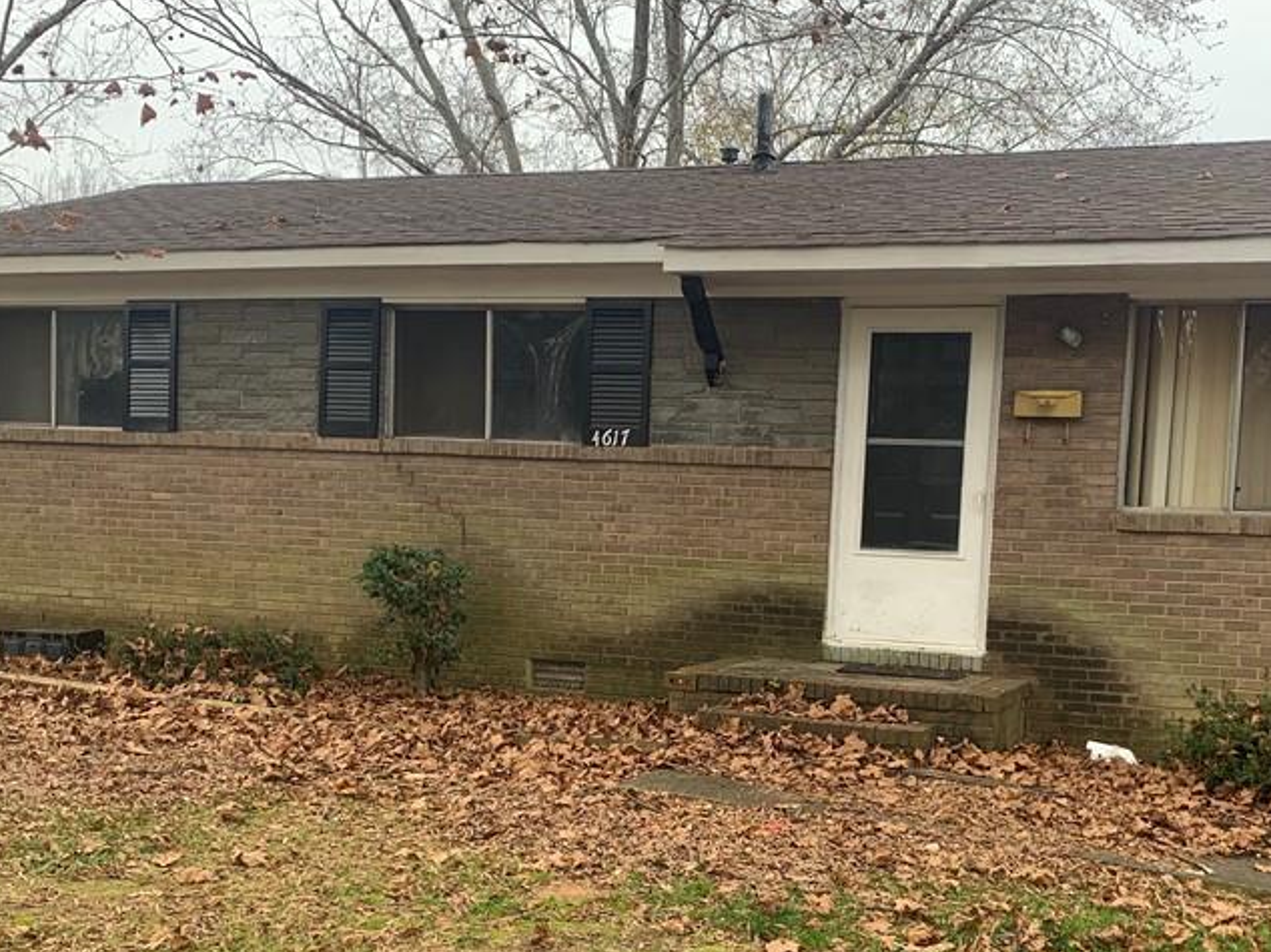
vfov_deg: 34.0
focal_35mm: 42
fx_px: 1542
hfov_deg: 44.7
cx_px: 716
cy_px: 647
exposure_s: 1/402
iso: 25
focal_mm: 4.25
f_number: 1.8
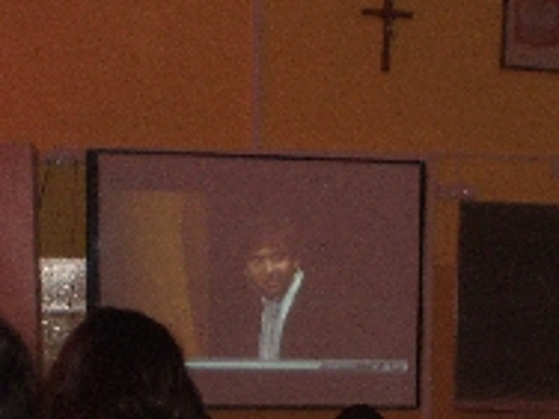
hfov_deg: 20.1
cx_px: 485
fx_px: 1550
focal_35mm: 96
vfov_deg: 14.8
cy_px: 527
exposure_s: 1/30
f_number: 3.1
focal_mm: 6.3
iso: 160
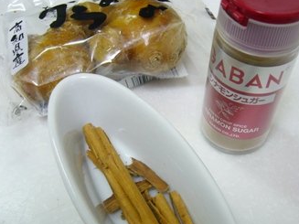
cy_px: 121
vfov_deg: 32.8
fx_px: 380
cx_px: 164
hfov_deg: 42.9
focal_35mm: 44
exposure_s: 1/15
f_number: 2.8
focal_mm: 5.8
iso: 125
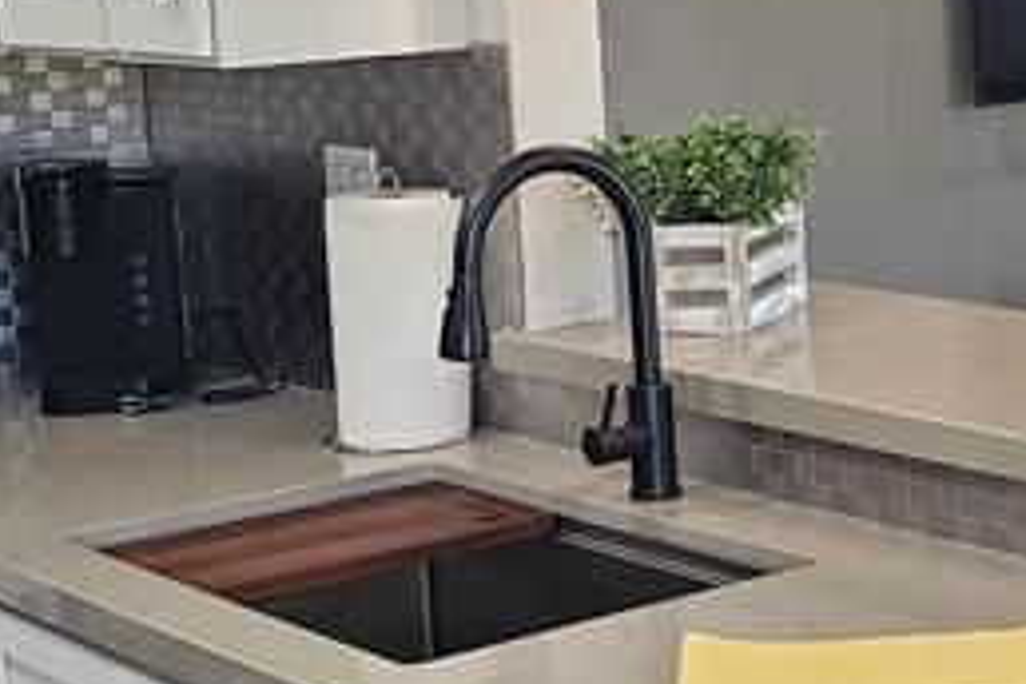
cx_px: 1006
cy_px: 326
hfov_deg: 20.8
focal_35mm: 95
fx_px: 2707
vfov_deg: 14.4
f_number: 1.7
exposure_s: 1/120
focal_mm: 6.3
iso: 160
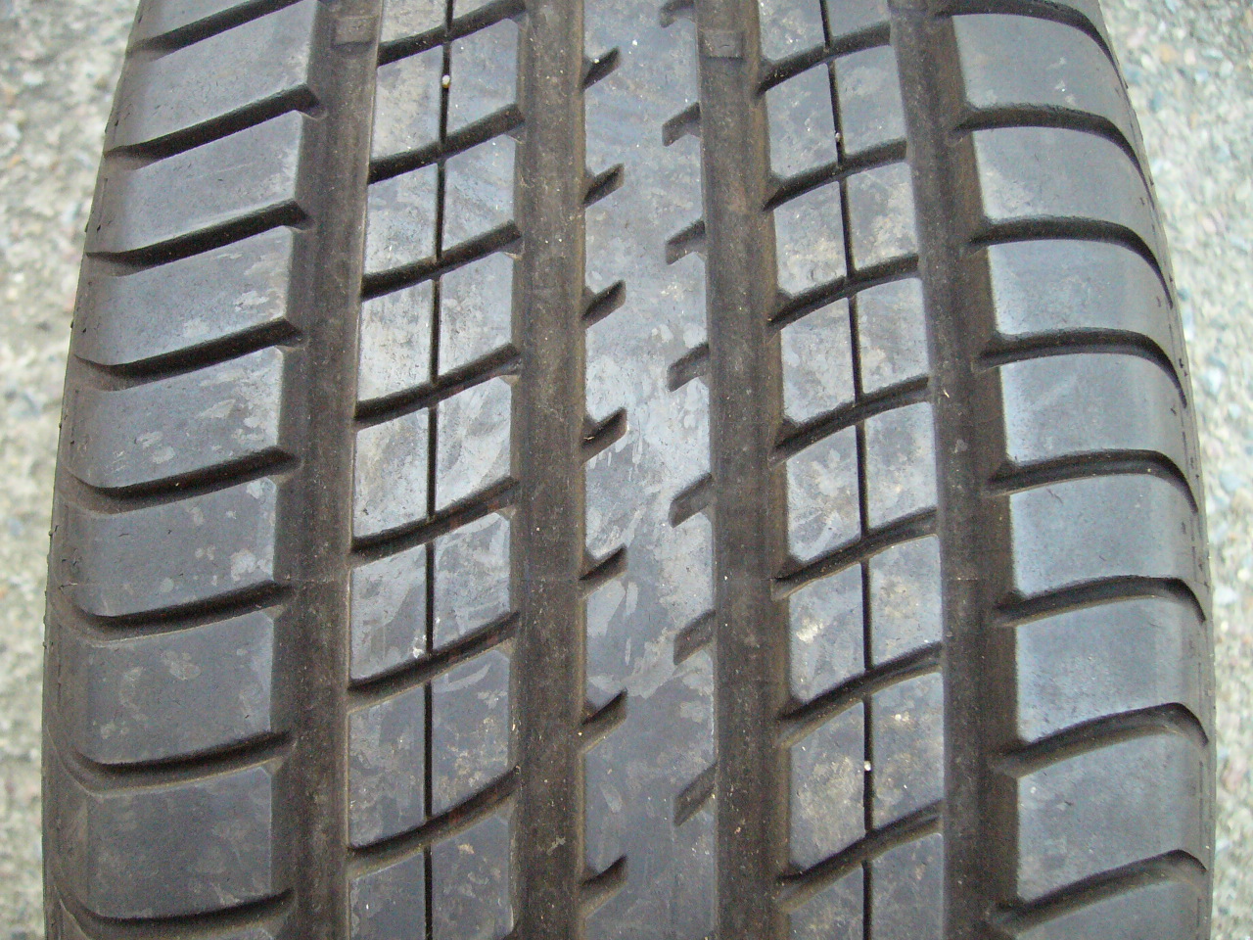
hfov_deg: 52.6
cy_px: 470
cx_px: 626
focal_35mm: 35
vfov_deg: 40.7
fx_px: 1267
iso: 400
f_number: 2.8
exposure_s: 1/250
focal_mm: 5.8
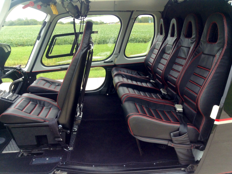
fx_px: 221
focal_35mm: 33
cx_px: 116
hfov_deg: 55.4
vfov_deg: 42.9
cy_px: 87
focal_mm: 3.3
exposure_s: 1/120
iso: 32
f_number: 2.4
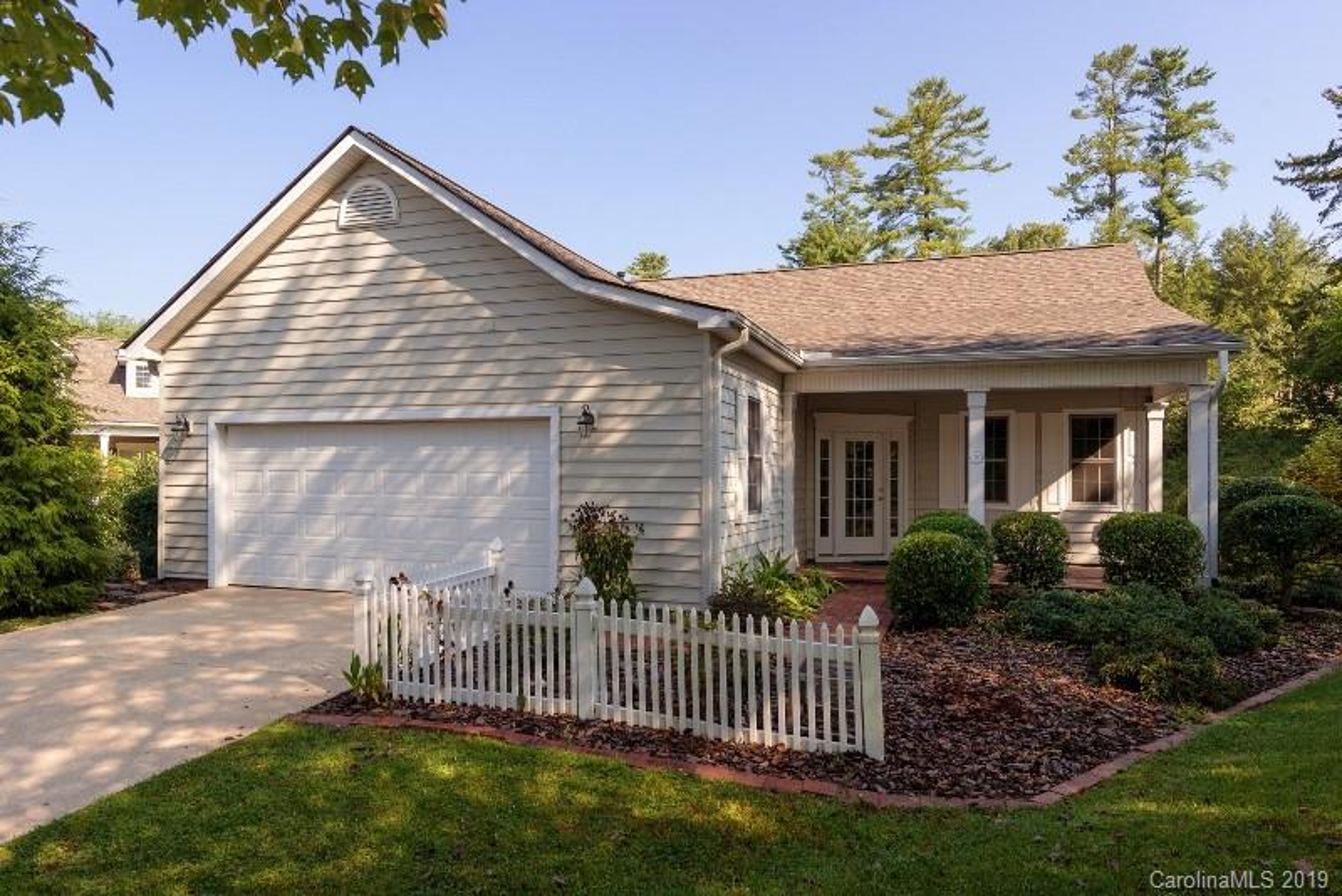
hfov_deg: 78.6
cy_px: 448
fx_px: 820
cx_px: 671
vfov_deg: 57.3
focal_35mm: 22
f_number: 9
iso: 200
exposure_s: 1/200
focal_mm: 22
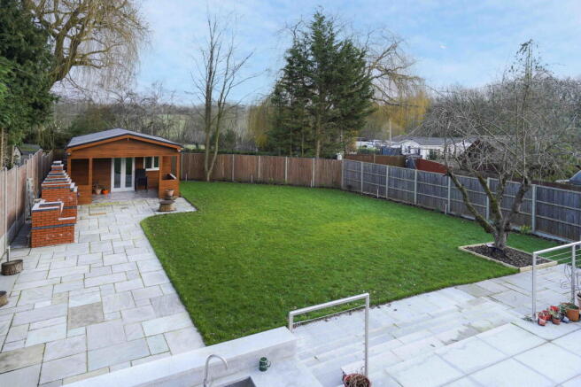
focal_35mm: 22
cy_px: 194
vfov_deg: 57.2
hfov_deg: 78.6
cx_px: 290
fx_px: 355
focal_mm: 22
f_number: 4
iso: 100
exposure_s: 1/80
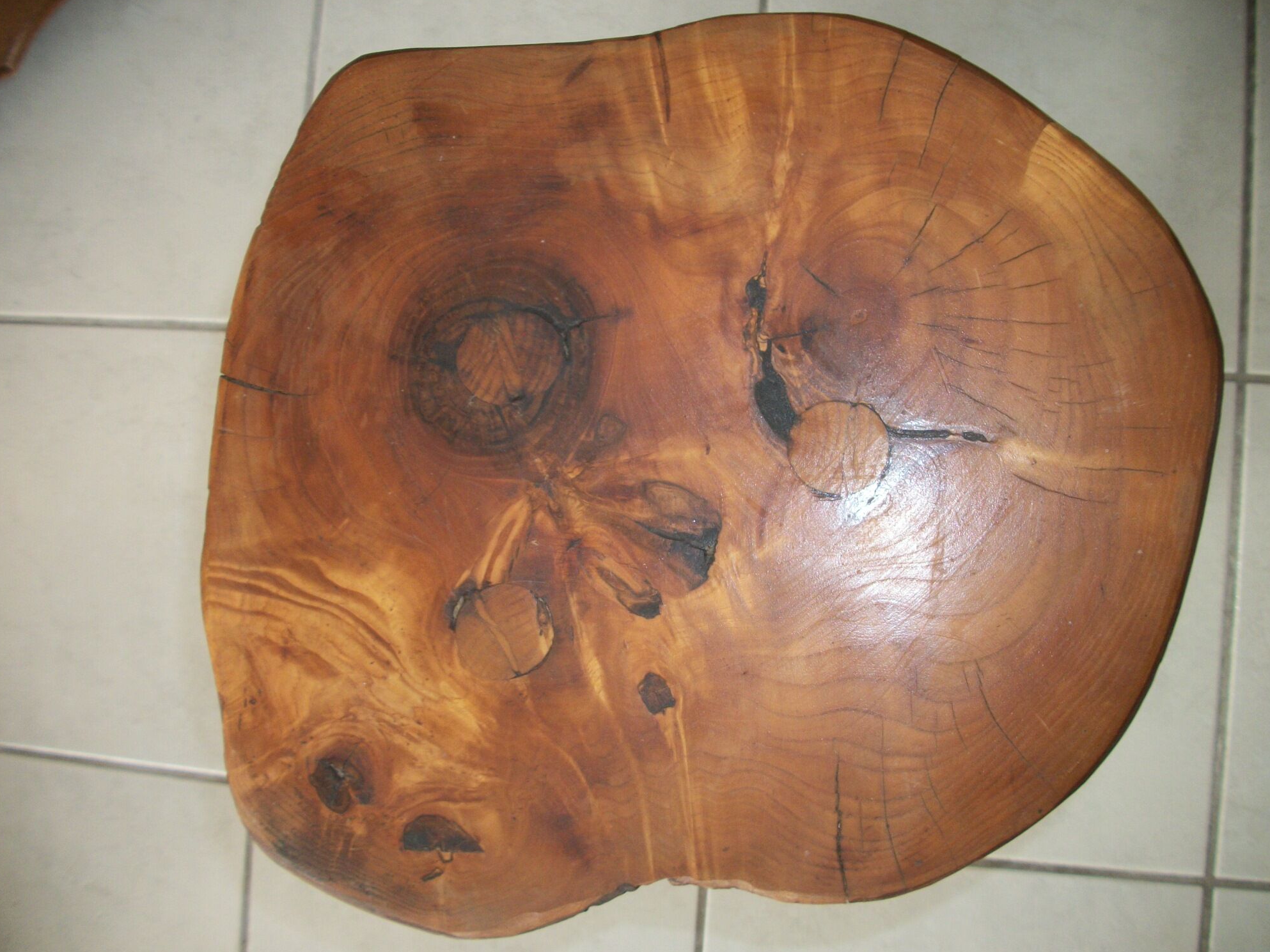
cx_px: 628
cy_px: 485
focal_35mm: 33
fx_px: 1211
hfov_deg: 55.4
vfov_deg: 42.9
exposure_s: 1/30
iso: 80
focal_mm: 5.7
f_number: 2.9
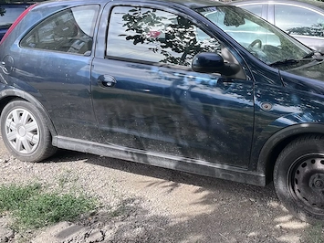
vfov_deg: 32.7
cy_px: 91
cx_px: 220
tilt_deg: -12.1
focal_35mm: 44
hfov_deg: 42.3
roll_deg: +0.7
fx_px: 412
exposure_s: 1/718
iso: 50
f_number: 1.6
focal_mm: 5.1
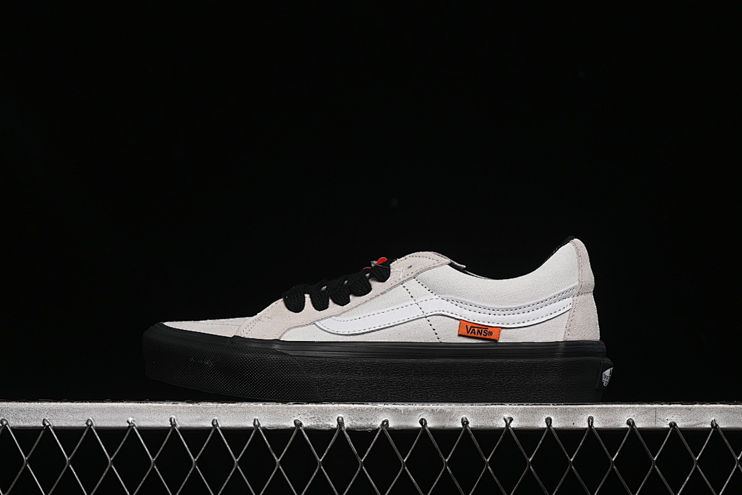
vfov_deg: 18.2
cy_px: 248
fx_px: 1546
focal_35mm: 75
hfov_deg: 27.0
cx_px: 371
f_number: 6.3
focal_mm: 50
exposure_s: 1/60
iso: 160
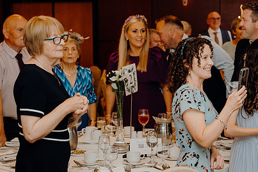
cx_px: 172
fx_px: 681
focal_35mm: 95
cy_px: 94
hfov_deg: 21.4
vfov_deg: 14.4
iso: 1250
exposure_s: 1/200
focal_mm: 44
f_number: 2.8
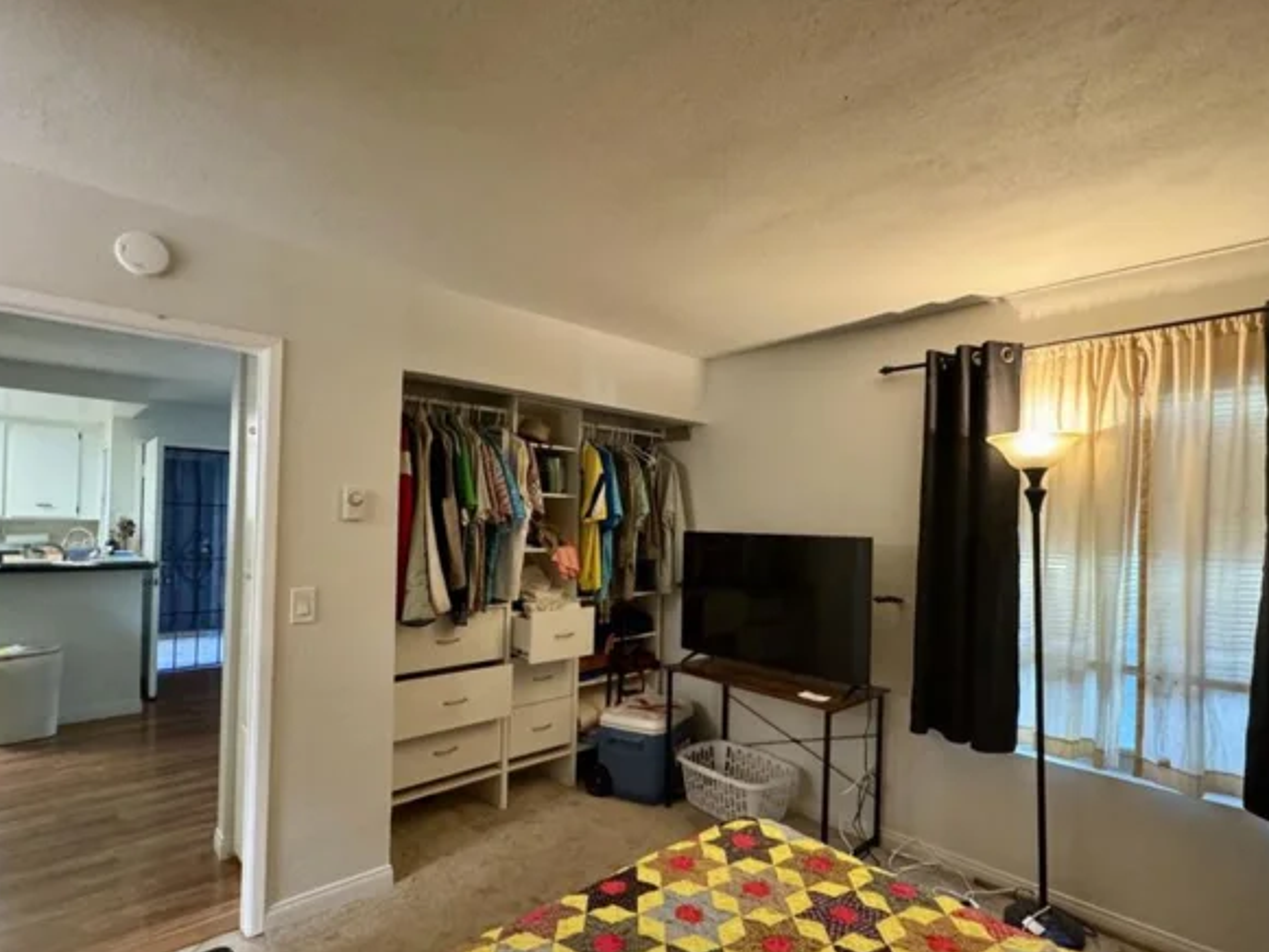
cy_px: 515
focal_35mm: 18
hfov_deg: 87.7
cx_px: 659
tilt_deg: +0.4
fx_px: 660
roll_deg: -1.2
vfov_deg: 71.5
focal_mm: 2.22
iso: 800
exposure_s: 1/60
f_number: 2.2
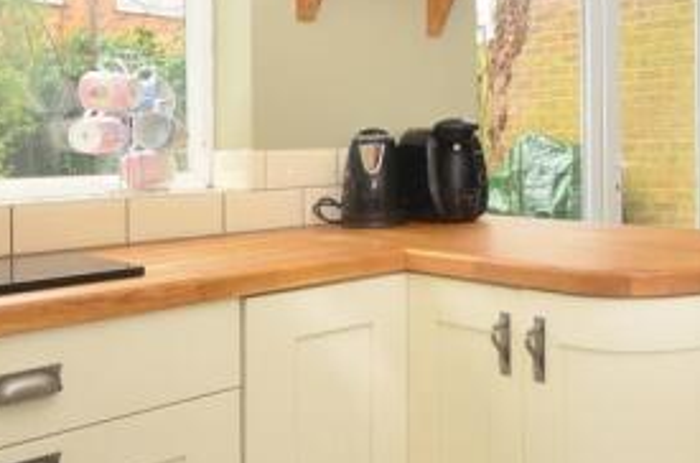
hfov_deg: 41.2
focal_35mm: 43
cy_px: 130
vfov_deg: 30.6
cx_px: 654
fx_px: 834
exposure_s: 1/15
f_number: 5.6
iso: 640
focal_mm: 12
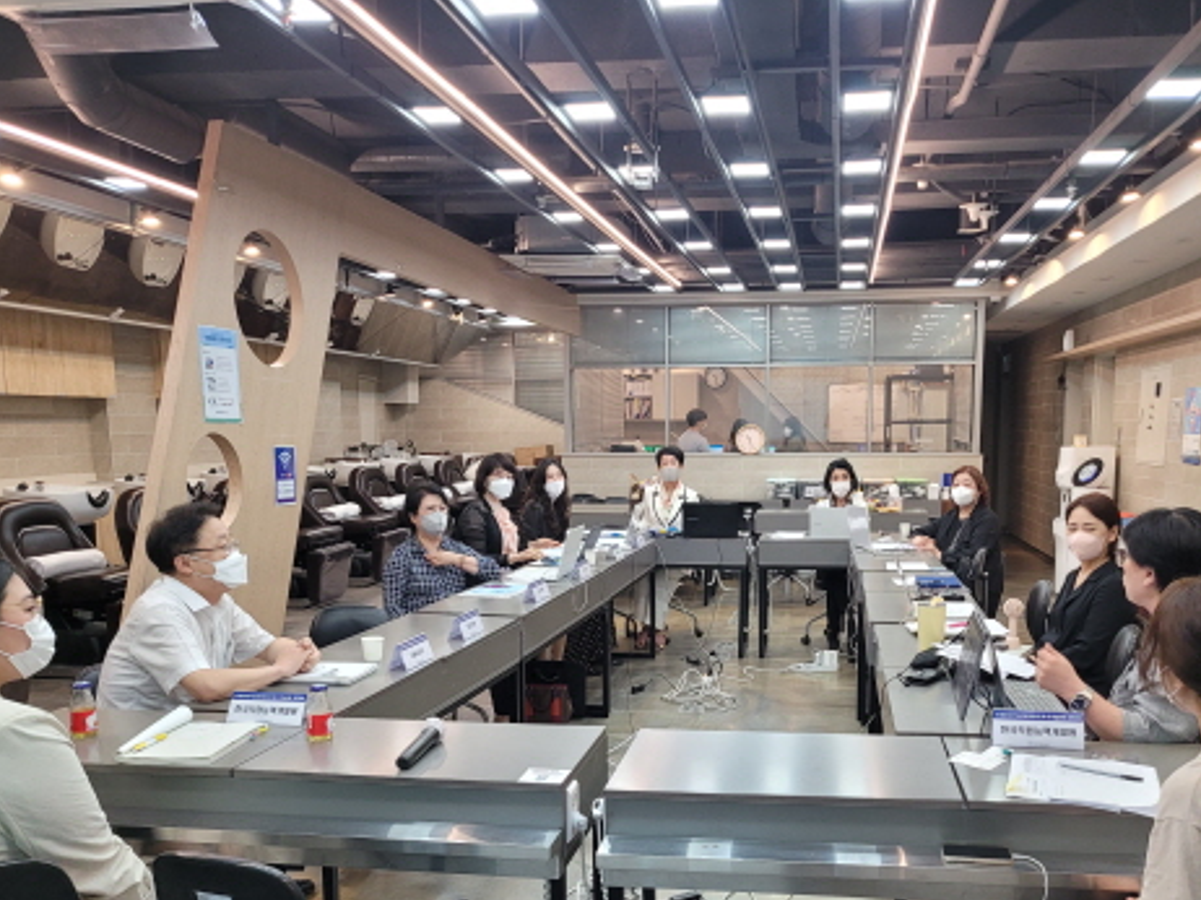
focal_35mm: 34
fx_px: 1179
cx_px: 691
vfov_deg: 41.4
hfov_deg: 53.8
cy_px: 576
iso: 200
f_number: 1.8
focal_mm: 5
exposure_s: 1/120
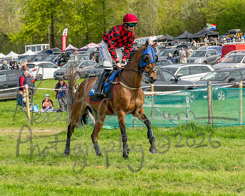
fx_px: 1185
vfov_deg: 9.4
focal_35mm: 163
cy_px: 112
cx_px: 110
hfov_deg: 11.8
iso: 200
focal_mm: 70
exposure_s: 1/2000
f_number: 4
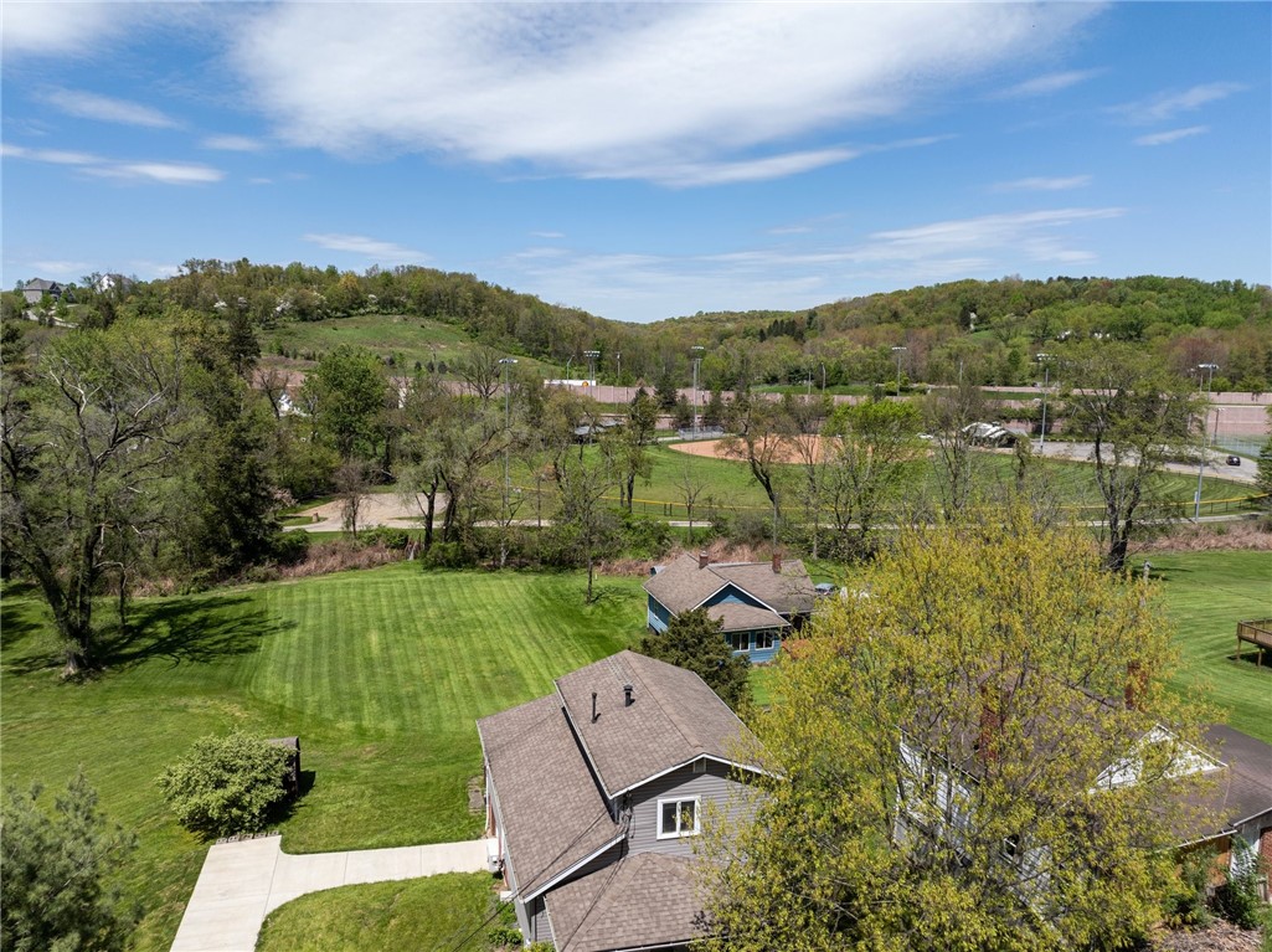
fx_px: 881
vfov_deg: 56.7
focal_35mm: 24
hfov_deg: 71.6
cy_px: 476
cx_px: 636
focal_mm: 12.29
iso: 100
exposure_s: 1/2000
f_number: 2.8
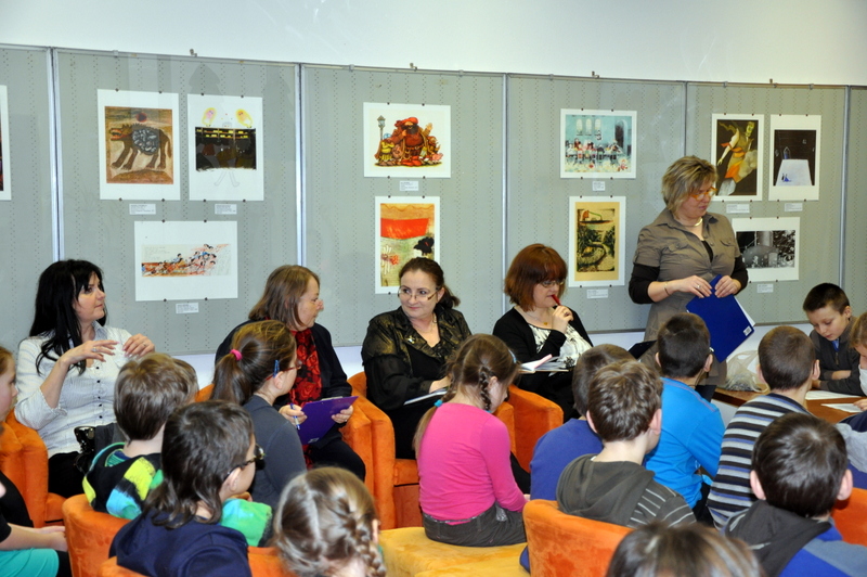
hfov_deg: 33.4
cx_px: 434
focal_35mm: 60
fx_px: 1444
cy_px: 288
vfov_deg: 22.6
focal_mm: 40
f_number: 4.5
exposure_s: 1/60
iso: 800
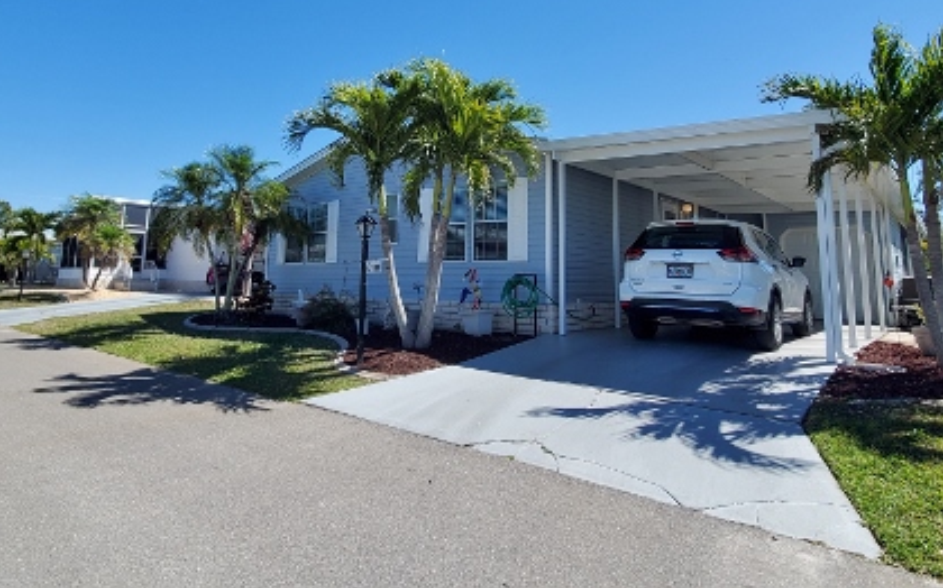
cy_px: 195
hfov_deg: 82.3
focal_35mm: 21
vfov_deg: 56.0
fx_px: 539
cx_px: 451
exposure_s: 1/1027
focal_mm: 1.8
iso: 50
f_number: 2.2
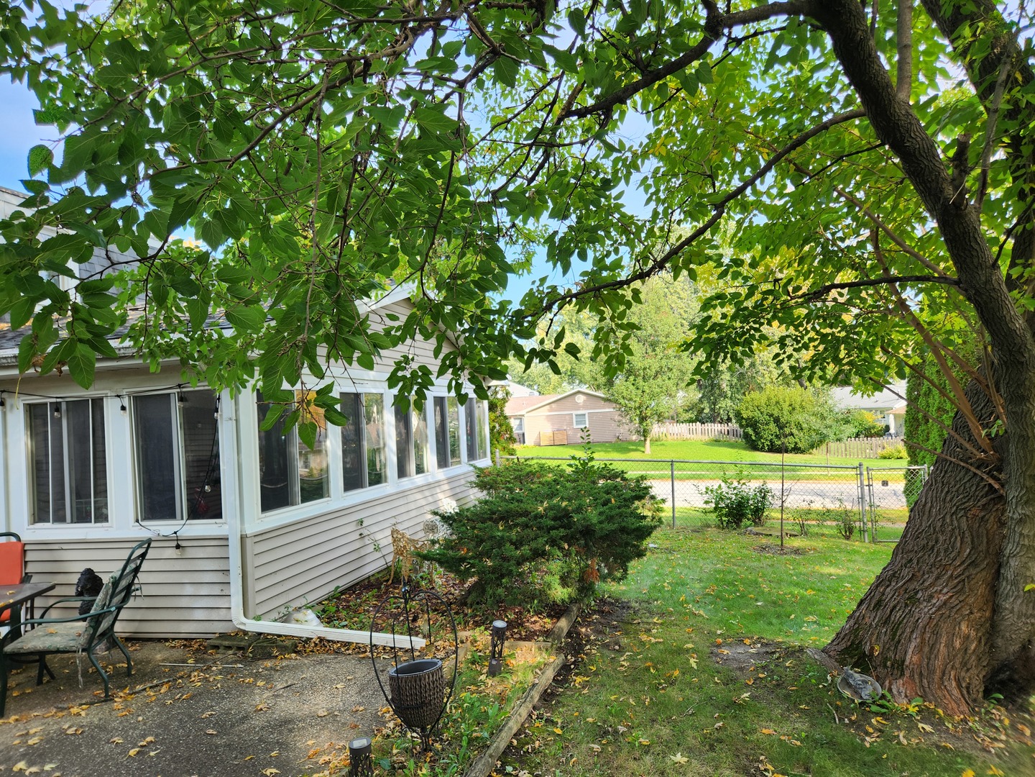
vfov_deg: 58.9
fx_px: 688
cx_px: 518
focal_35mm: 23
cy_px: 388
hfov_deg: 73.9
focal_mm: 5.4
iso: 20
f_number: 1.8
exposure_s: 1/180
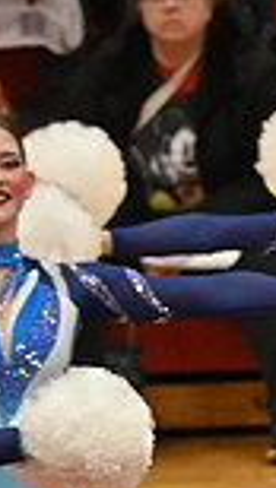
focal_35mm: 888
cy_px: 385
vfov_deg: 2.4
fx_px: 11516
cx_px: 857
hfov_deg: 1.4
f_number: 4
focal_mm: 150
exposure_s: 1/400
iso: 6400
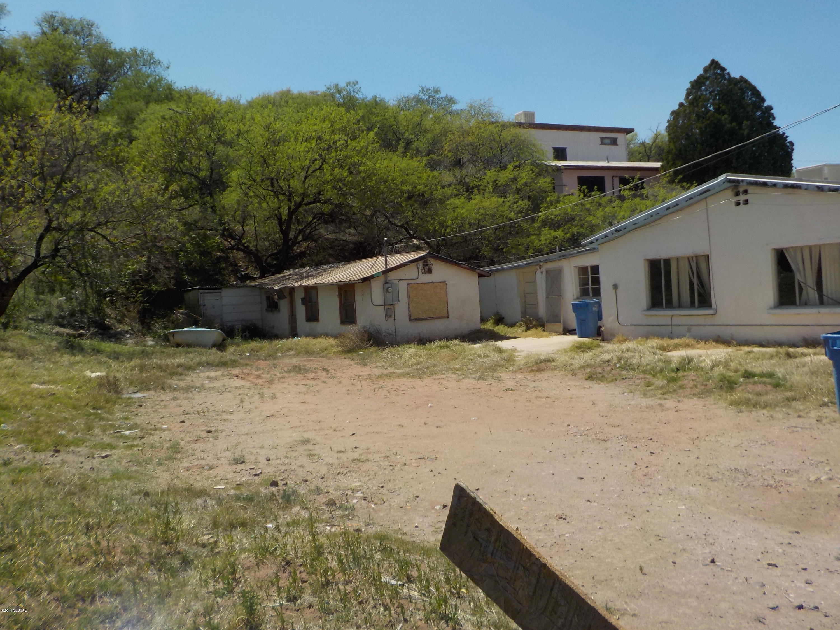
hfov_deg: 60.0
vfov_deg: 46.8
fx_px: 728
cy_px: 315
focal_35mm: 30
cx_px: 420
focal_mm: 4.1
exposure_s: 1/1250
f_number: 3.3
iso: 125
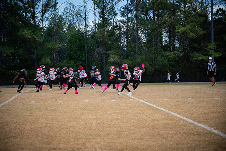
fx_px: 439
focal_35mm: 70
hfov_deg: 28.9
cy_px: 76
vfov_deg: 19.4
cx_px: 113
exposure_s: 1/400
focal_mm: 70
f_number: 4
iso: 3200
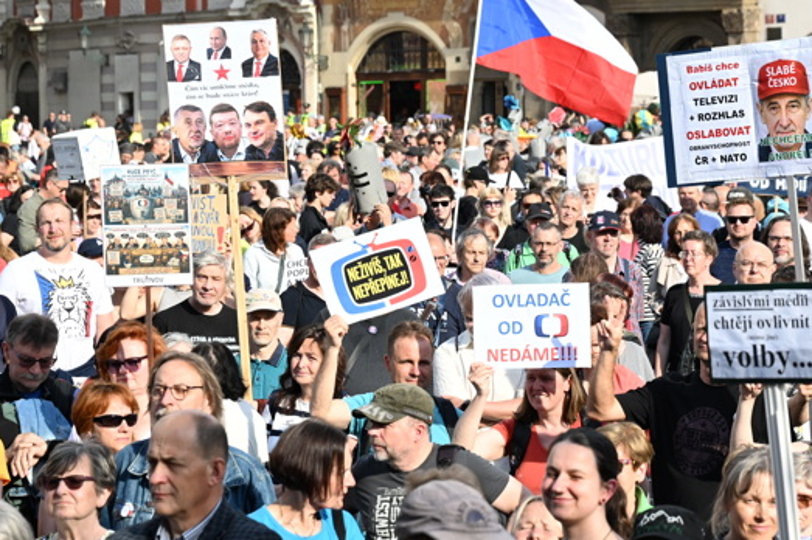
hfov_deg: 15.5
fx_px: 2975
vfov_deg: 10.4
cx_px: 512
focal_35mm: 132
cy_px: 259
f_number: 5
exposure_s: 1/2500
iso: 640
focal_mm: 67
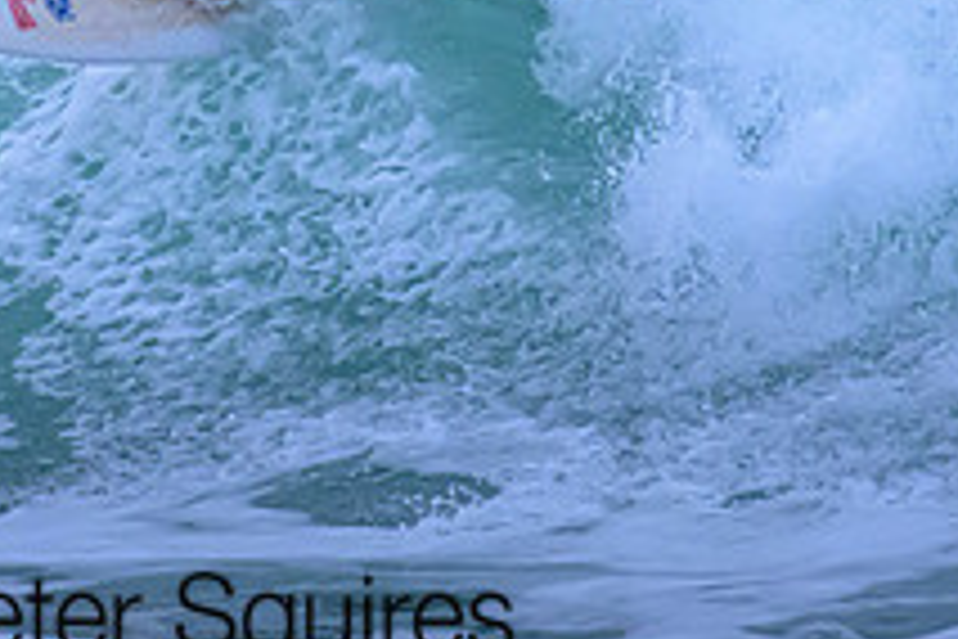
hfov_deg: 0.8
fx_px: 65059
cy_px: -133
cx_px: 166
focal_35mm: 2445
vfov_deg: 0.6
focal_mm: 900
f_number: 11
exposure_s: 1/500
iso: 10000
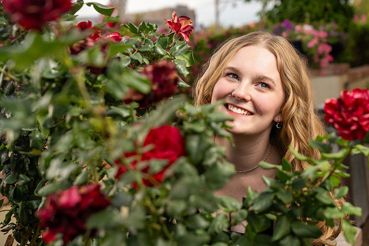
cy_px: 123
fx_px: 666
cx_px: 184
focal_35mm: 65
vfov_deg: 20.9
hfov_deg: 31.0
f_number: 5.6
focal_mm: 65
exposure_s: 1/200
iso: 400
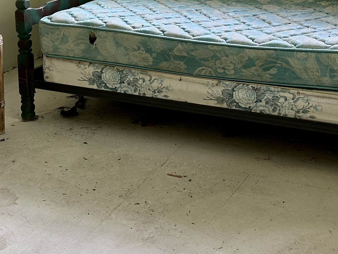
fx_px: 674
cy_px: 14
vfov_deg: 20.8
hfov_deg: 28.1
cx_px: 148
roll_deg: +1.4
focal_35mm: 69
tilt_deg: -11.6
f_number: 1.78
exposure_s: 1/121
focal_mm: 6.86
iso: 125
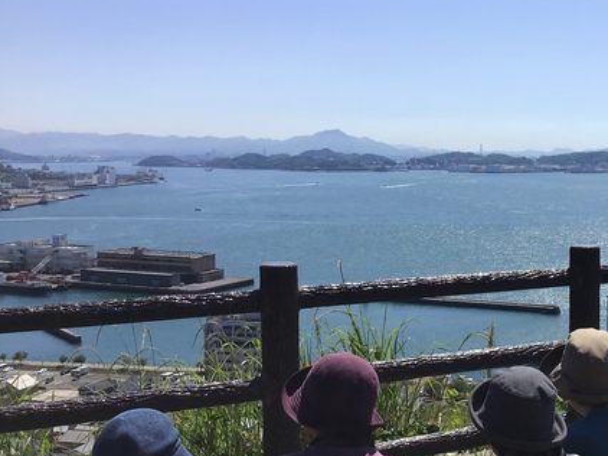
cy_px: 211
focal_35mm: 50
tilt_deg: -4.3
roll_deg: +0.1
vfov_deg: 29.1
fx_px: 878
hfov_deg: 36.9
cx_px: 487
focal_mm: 3.3
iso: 25
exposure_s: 1/2262
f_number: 2.4
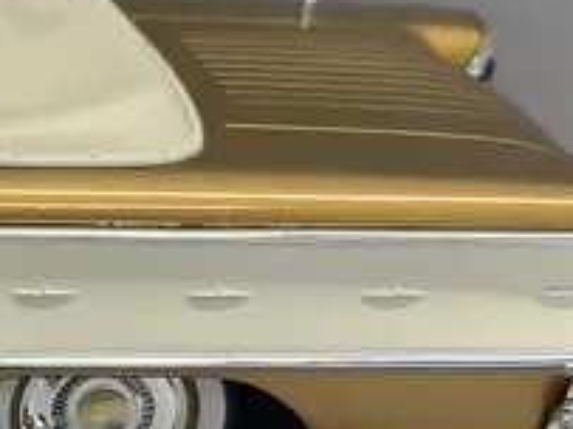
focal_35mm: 121
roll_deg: -0.8
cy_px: 274
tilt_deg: -19.4
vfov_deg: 12.2
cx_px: -361
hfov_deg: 14.8
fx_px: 2002
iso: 125
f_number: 1.78
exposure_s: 1/100
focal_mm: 6.86
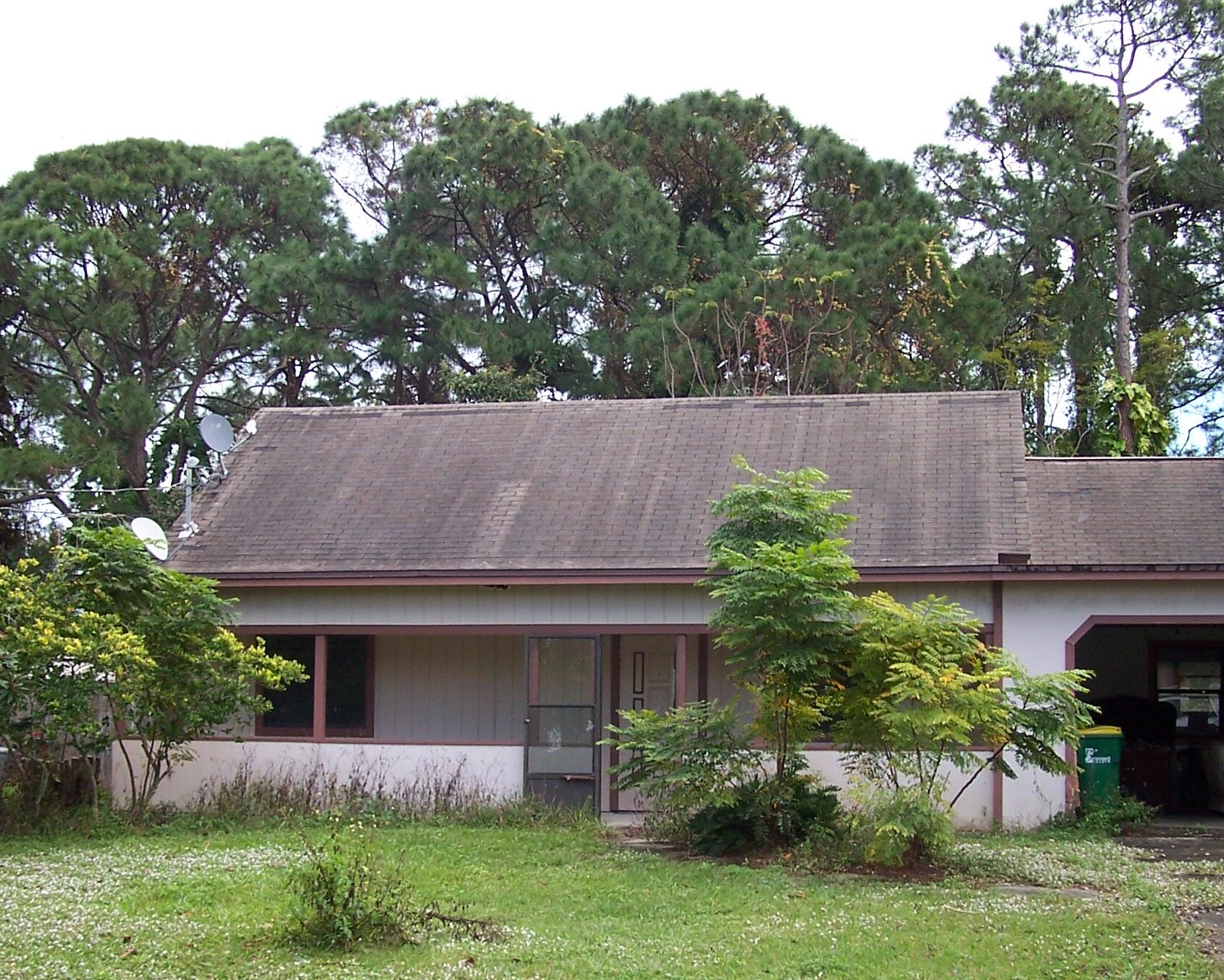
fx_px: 1848
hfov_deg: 36.6
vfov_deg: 29.6
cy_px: 613
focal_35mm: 51
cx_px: 640
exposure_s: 1/250
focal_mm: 6.3
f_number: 2.8
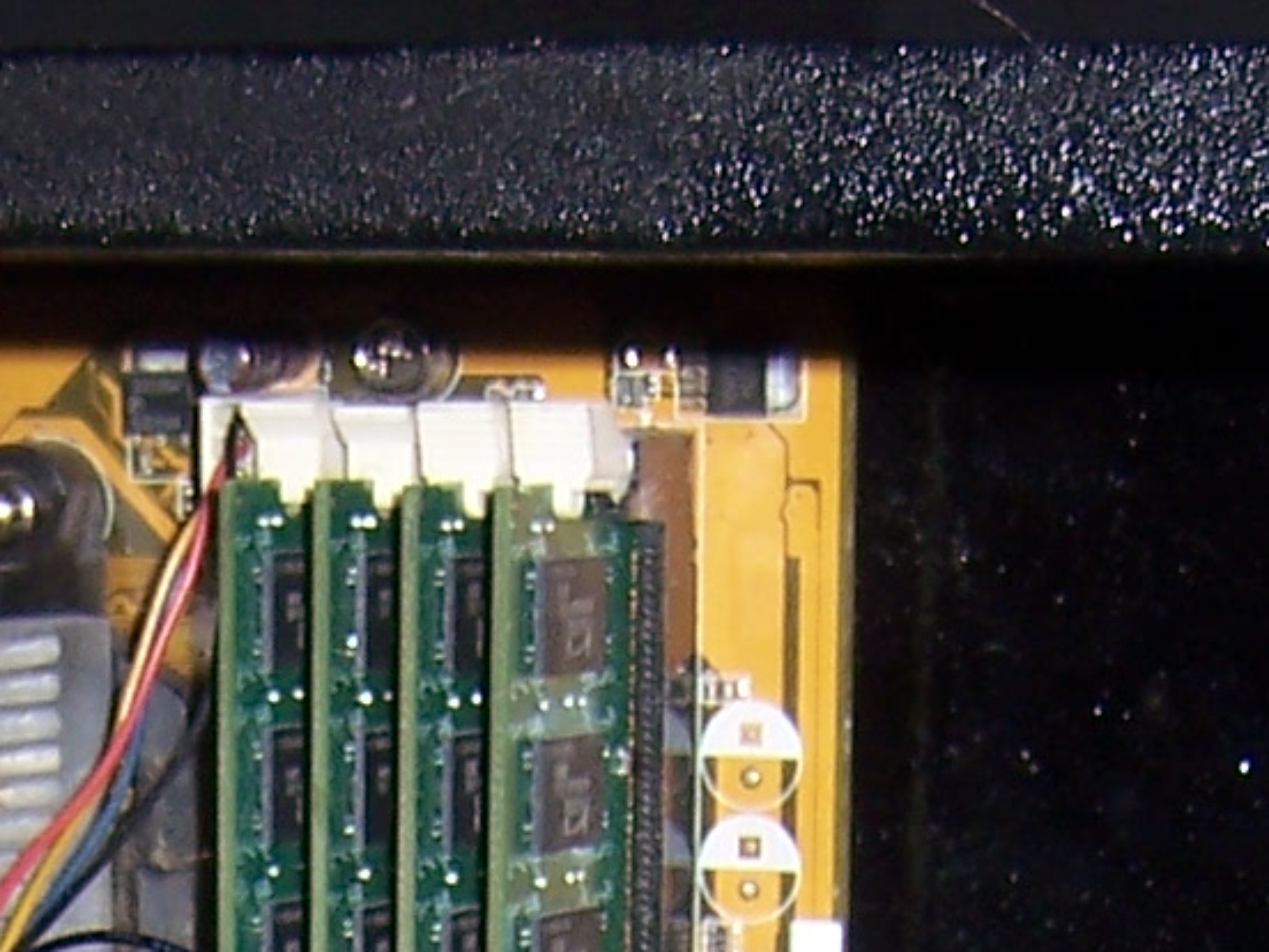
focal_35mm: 168
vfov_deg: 8.3
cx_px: 168
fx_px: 6159
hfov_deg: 11.7
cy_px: 2109
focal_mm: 6.2
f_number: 2.8
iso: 80
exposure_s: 1/60
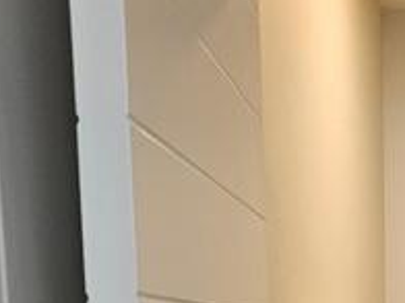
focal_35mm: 94
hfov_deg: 19.5
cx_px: 496
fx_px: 1100
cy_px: 503
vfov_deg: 14.3
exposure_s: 1/100
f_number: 1.8
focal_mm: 5.4
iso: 250
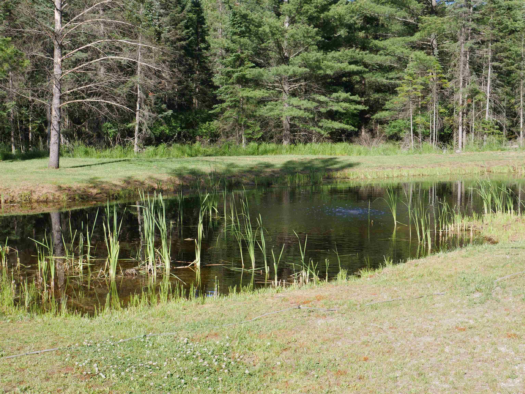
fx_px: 789
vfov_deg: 28.1
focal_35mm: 52
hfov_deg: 36.8
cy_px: 197
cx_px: 262
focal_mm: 26
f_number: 8
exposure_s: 1/250
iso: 200
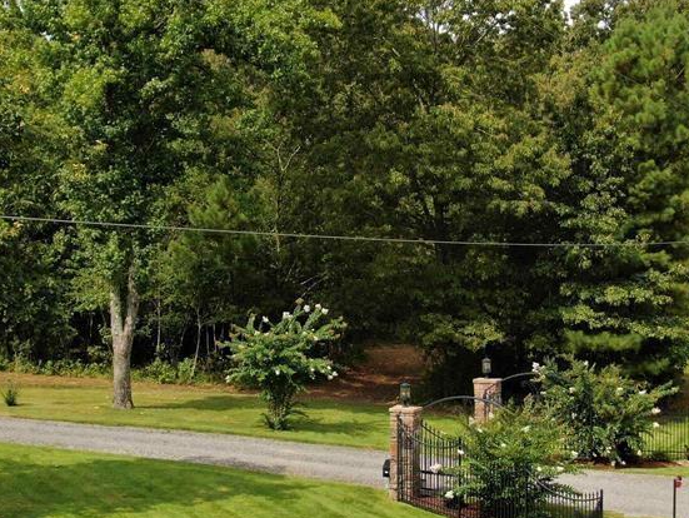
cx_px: 334
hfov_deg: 25.0
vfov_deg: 18.9
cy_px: 274
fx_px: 1554
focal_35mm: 78
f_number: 3.5
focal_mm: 7.23
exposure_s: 1/640
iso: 100
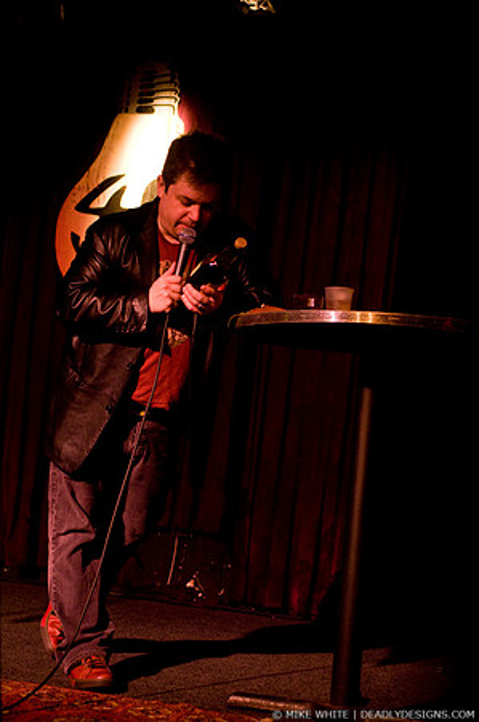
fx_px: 1320
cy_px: 361
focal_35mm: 66
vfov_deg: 30.5
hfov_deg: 20.6
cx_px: 240
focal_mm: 44
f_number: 2.8
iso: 1000
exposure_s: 1/30
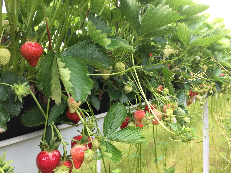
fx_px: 194
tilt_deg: -1.5
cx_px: 116
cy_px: 86
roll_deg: +0.3
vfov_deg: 48.2
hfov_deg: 61.7
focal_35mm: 29
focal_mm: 4.15
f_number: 2.2
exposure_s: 1/173
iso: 32
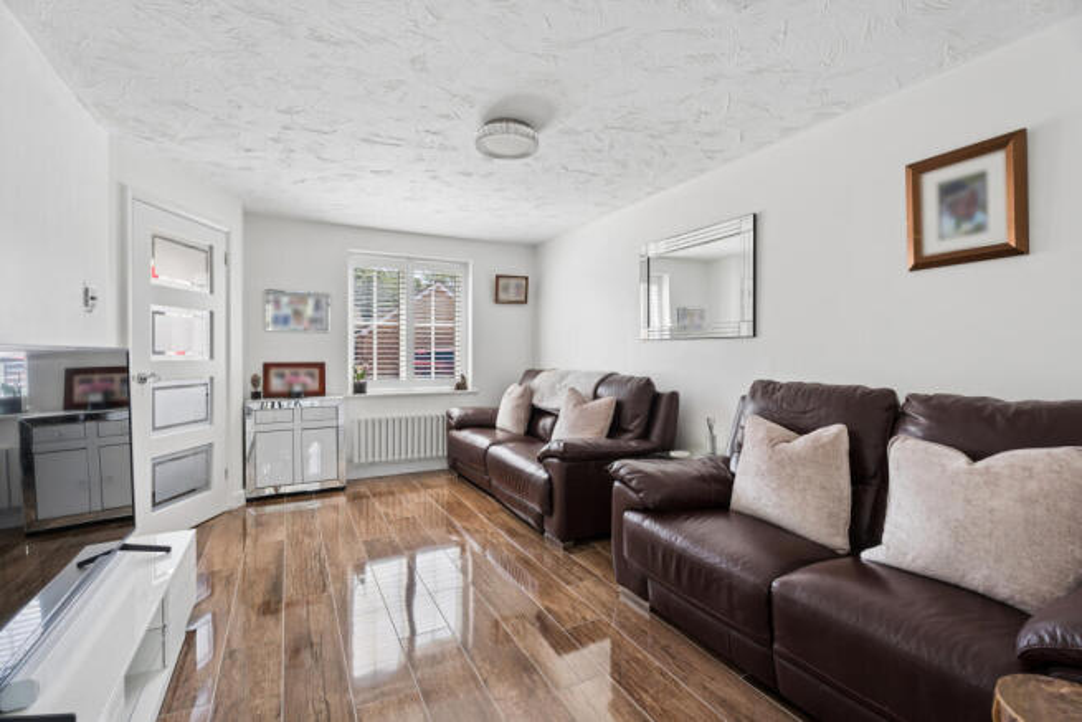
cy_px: 361
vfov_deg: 73.8
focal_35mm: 16
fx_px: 481
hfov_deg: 96.7
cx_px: 541
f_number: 8
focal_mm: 16
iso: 100
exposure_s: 1/10
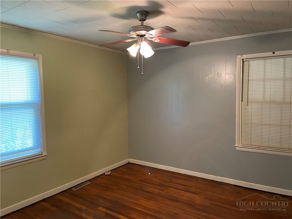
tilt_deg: -3.8
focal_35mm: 26
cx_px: 146
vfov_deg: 53.1
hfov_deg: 67.3
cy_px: 110
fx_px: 219
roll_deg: +0.8
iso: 320
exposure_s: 1/60
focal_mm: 4.2
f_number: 1.6
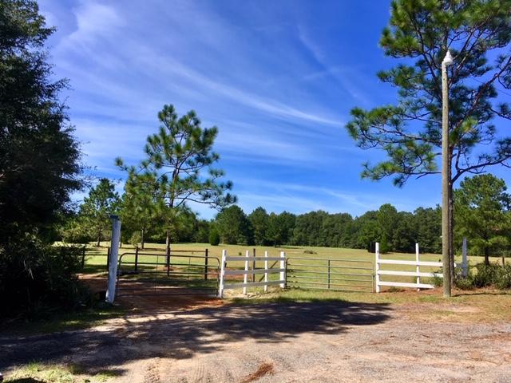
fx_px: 428
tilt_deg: +5.7
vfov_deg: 48.2
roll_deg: -2.0
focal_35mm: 29
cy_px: 192
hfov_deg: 61.7
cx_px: 256
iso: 25
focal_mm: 4.15
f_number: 2.2
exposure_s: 1/1374
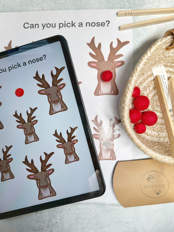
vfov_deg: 71.6
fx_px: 161
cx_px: 87
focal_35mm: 24
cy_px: 116
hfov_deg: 56.8
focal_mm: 6.86
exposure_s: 1/128
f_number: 1.78
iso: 64
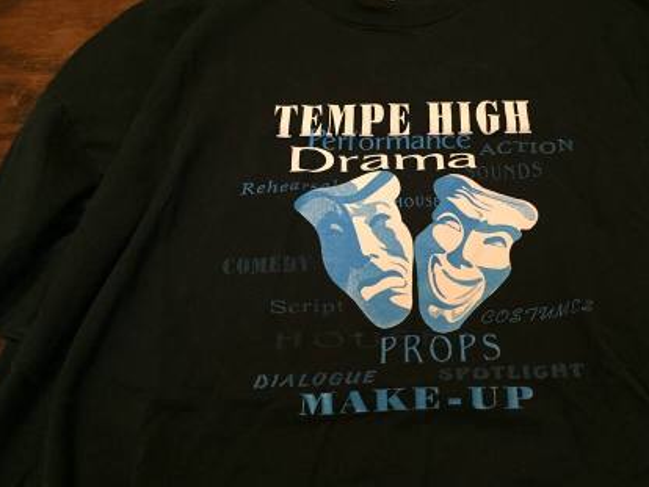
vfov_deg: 40.7
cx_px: 378
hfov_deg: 52.4
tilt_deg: -66.9
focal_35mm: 35
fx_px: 657
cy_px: 242
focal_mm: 4.15
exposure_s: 1/30
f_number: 2.2
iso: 250
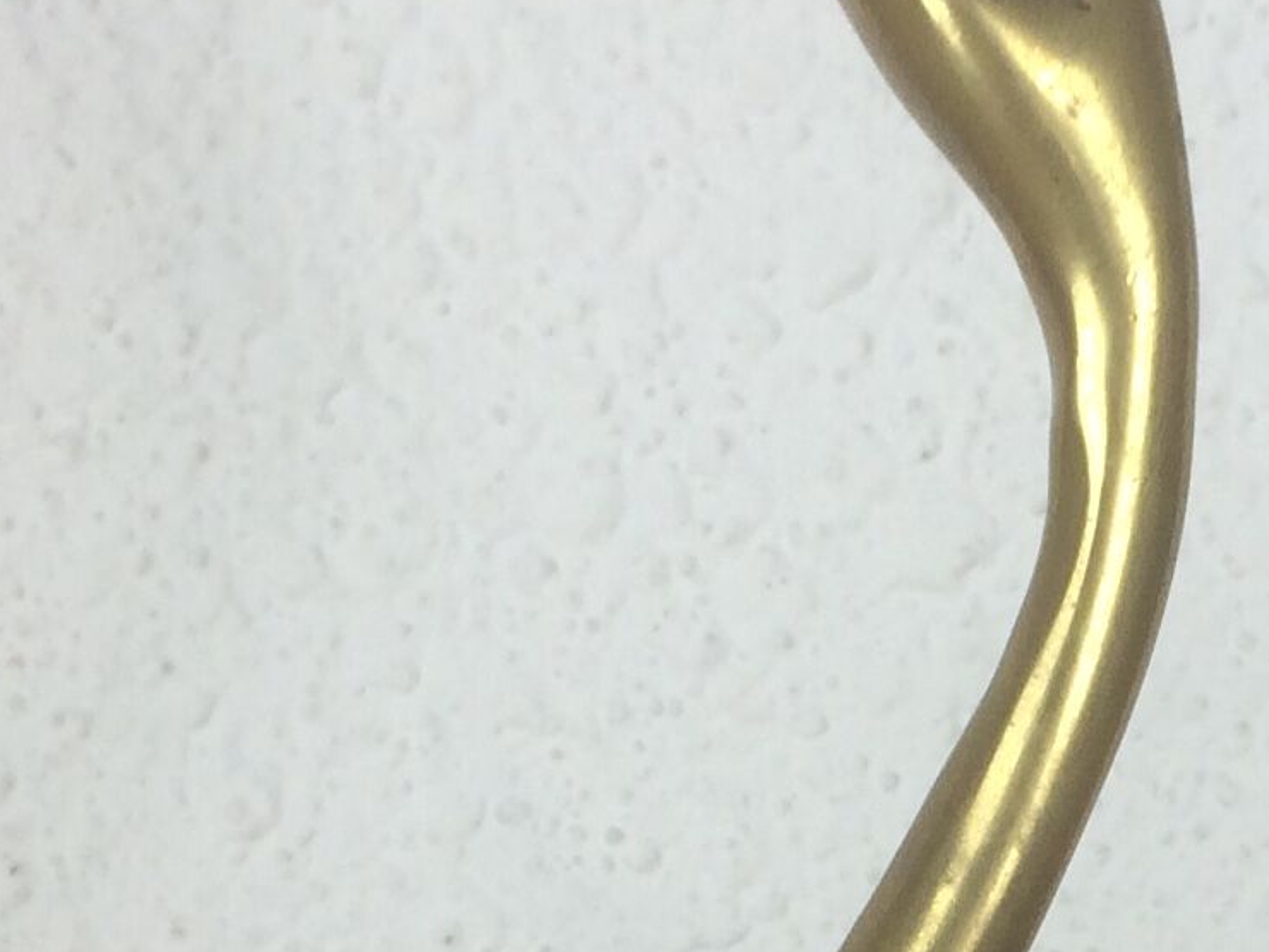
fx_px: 4692
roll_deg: -3.0
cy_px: 1256
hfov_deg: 15.3
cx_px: 1019
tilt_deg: -10.6
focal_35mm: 128
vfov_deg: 11.3
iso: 40
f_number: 2.2
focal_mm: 4.15
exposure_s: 1/50
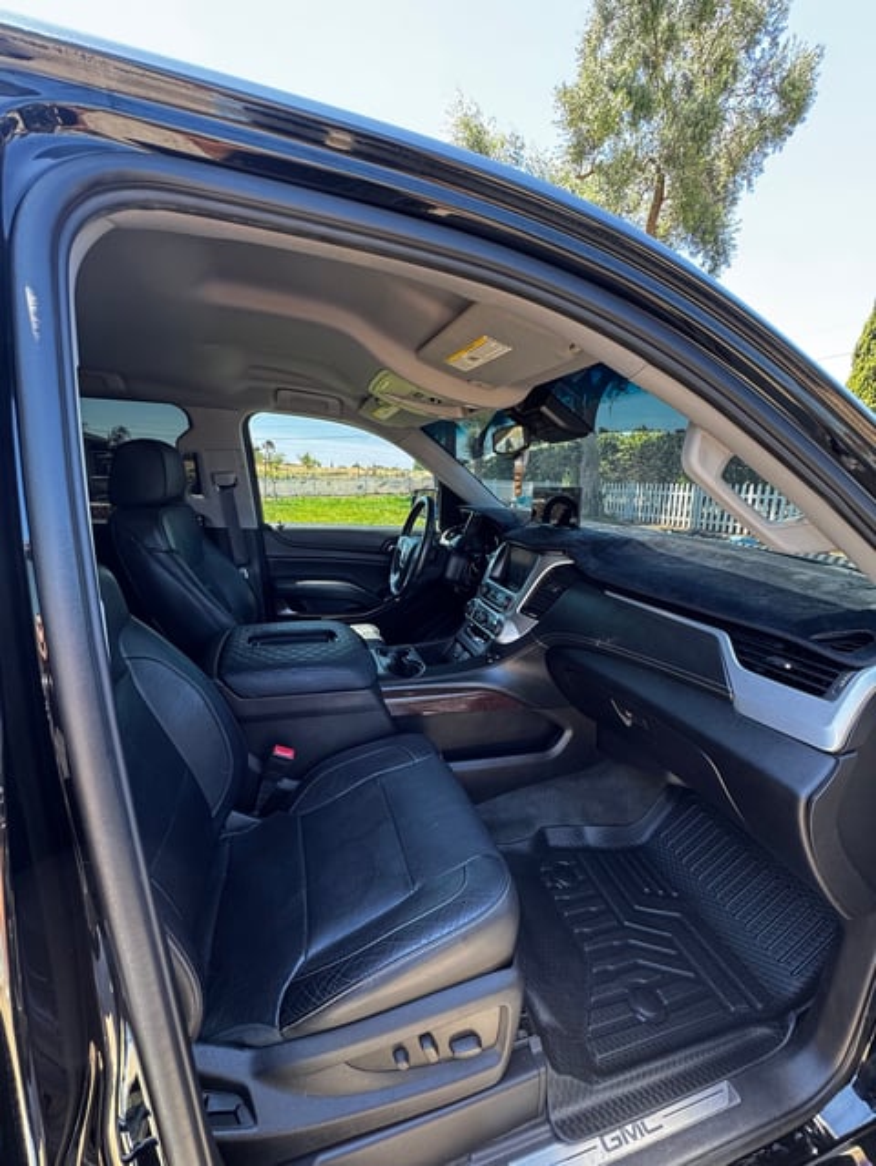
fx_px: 472
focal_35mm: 14
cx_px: 438
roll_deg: -0.2
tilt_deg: -12.1
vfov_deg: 102.0
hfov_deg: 85.7
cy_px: 583
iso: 125
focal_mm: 2.22
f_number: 2.2
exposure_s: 1/99
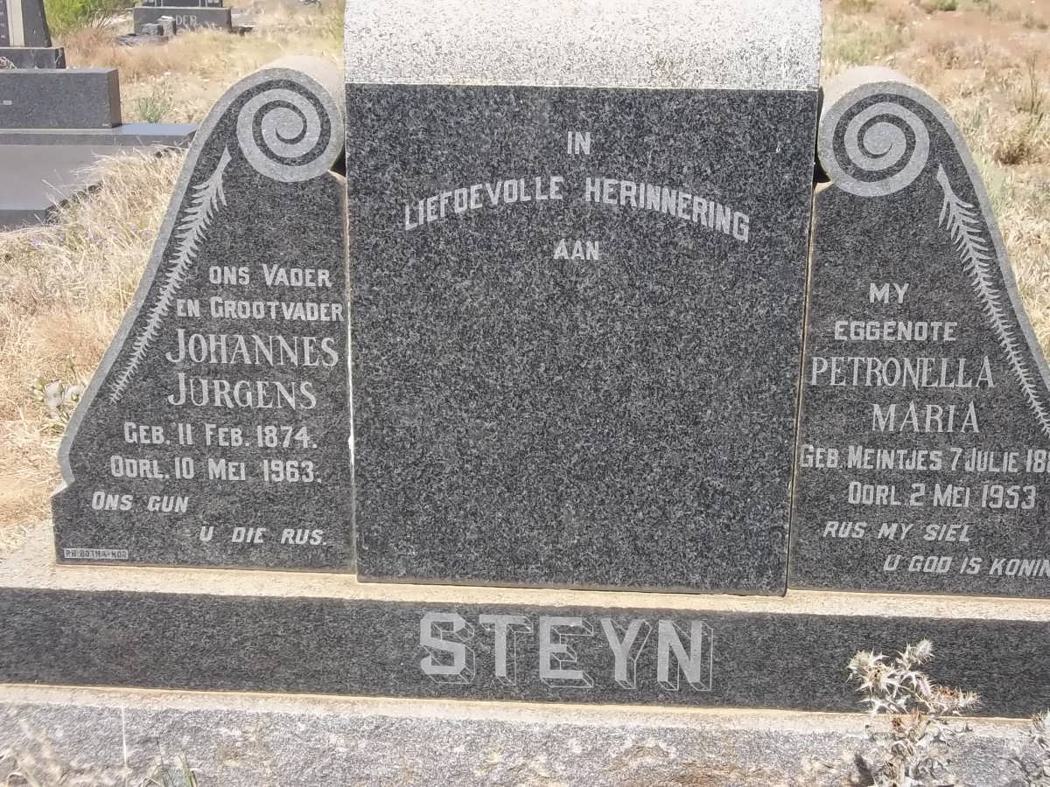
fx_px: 1517
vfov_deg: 29.1
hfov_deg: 38.2
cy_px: 394
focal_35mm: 50
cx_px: 525
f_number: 3.6
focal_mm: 8.8
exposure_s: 1/640
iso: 80
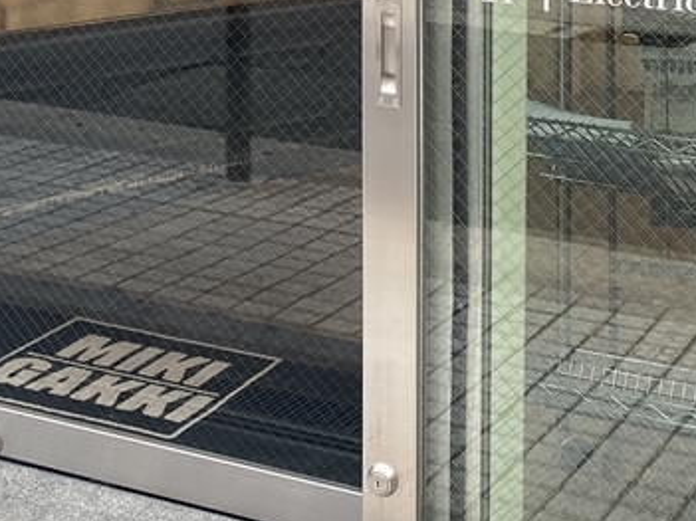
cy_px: -196
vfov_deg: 15.6
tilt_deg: -2.1
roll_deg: -0.1
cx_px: 101
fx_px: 1789
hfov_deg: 21.6
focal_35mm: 89
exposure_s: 1/122
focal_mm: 4.25
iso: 50
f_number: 1.8
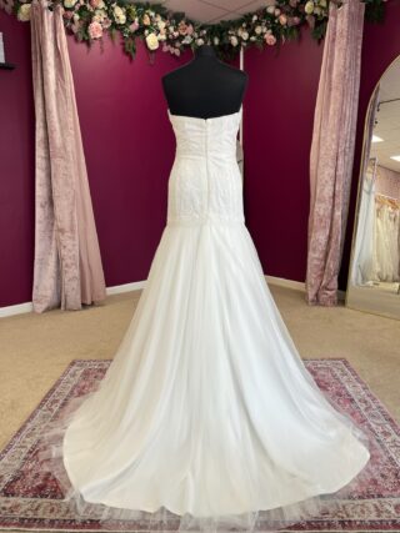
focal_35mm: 26
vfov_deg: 67.3
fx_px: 401
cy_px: 266
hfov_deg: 53.0
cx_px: 200
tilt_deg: -12.5
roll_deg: +1.6
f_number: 1.6
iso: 50
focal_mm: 5.1
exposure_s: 1/122
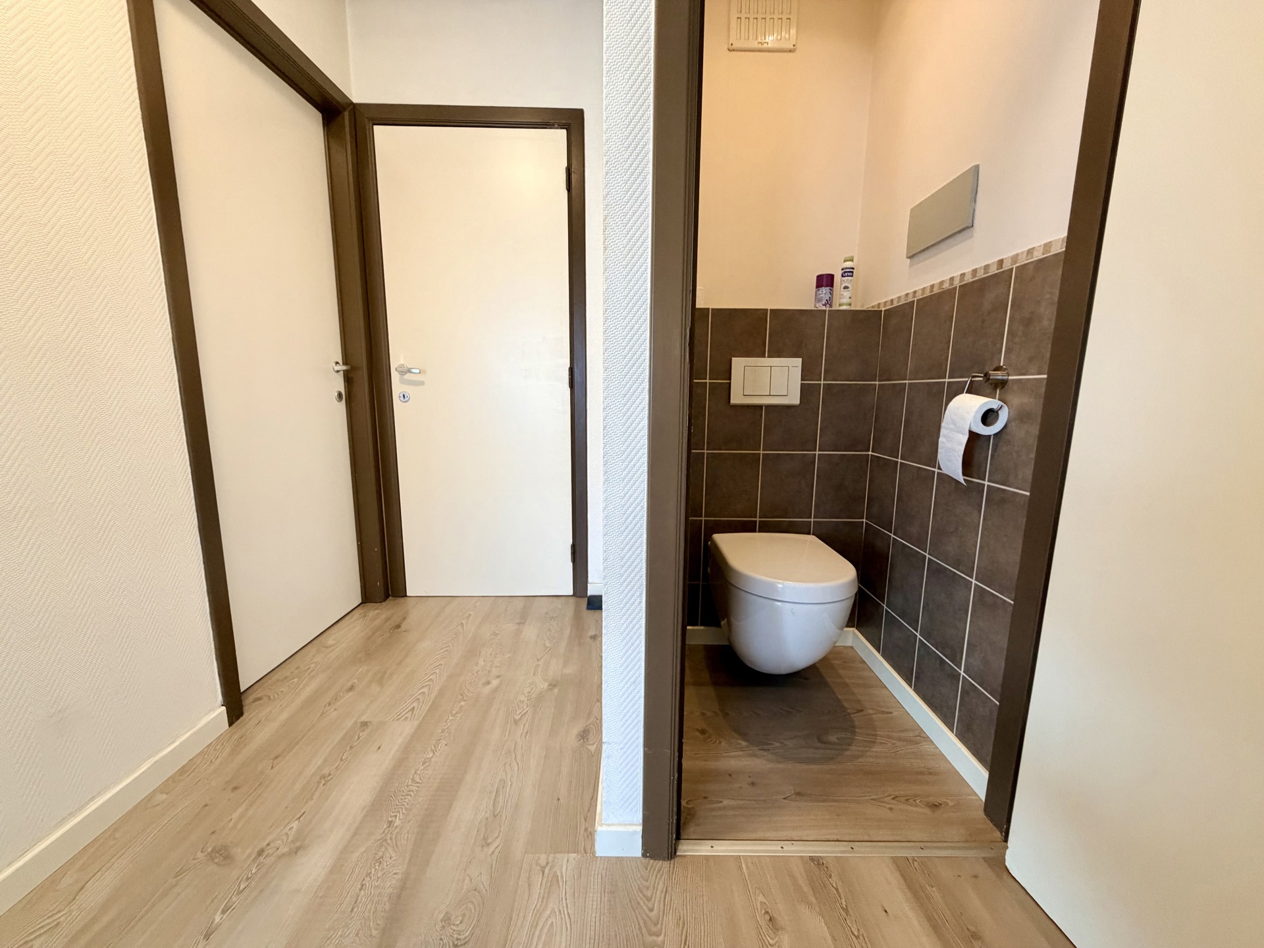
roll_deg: -0.7
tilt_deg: -10.1
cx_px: 632
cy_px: 474
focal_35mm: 14
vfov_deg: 85.7
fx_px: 511
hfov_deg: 102.1
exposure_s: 1/50
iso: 250
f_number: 2.2
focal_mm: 2.22
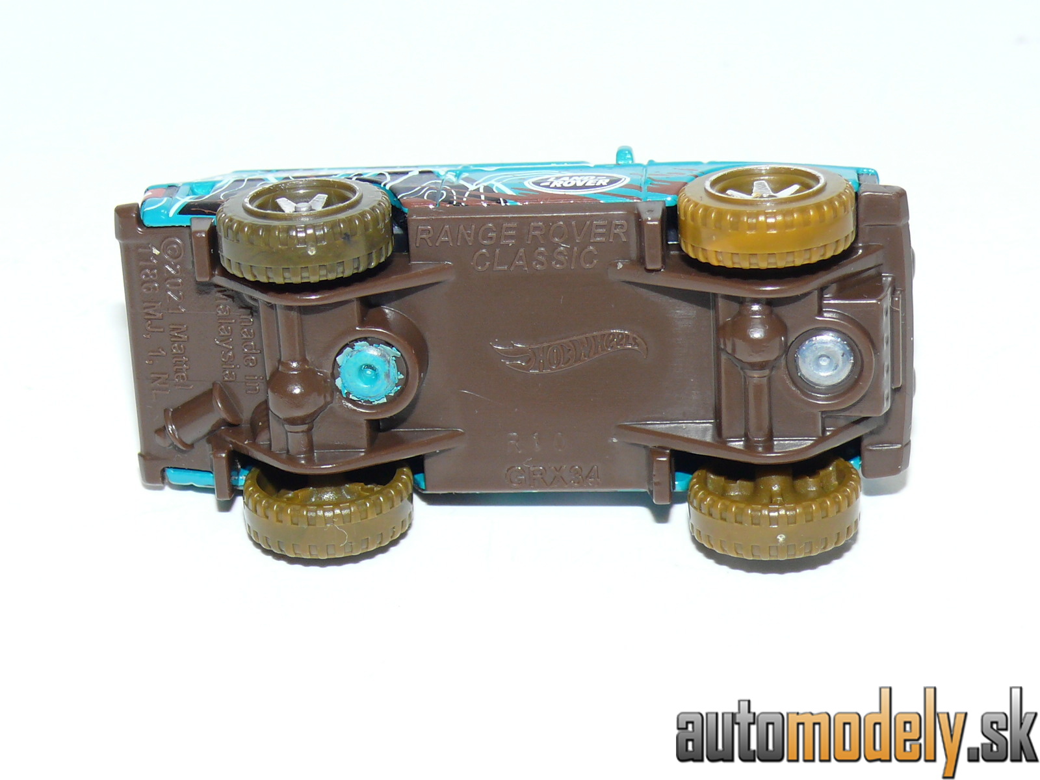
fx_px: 3095
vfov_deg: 14.4
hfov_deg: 19.1
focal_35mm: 103
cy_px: 390
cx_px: 520
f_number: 4
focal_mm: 13.4
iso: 100
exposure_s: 1/30
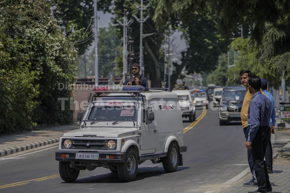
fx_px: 959
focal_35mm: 119
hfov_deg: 17.2
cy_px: 96
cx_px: 145
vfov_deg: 11.5
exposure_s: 1/8000
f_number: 2.8
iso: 320
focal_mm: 119
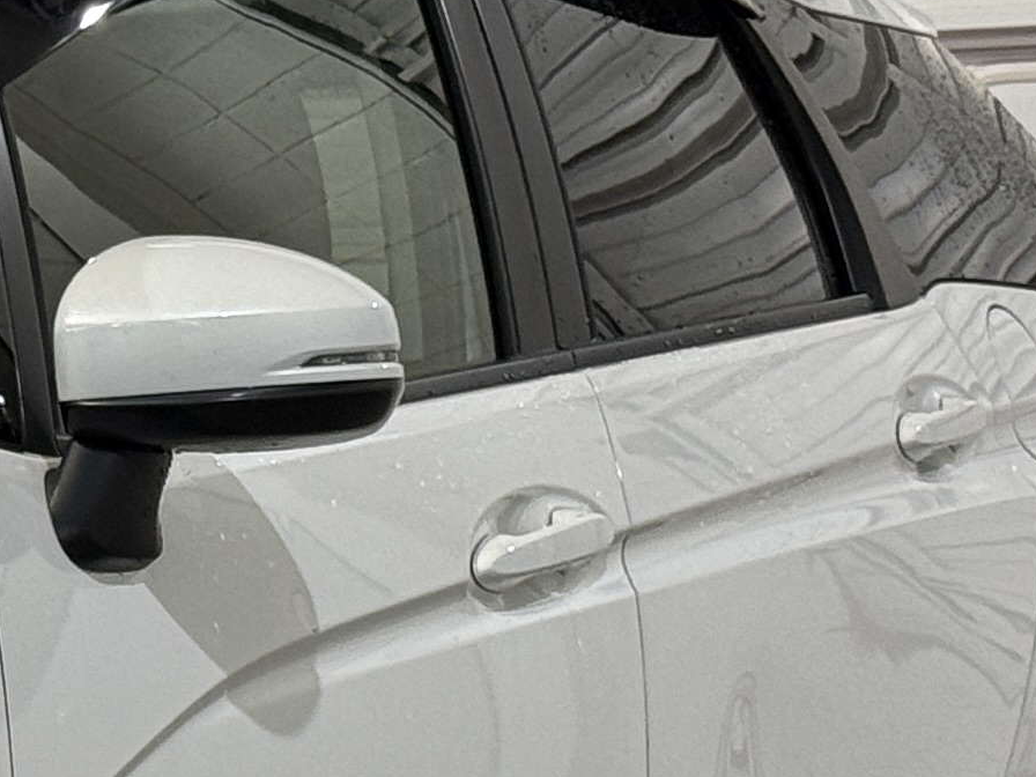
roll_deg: -0.3
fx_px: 6465
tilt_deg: -1.1
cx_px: -799
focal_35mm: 216
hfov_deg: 8.8
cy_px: 716
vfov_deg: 6.9
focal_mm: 6.76
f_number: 1.78
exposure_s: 1/60
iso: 64
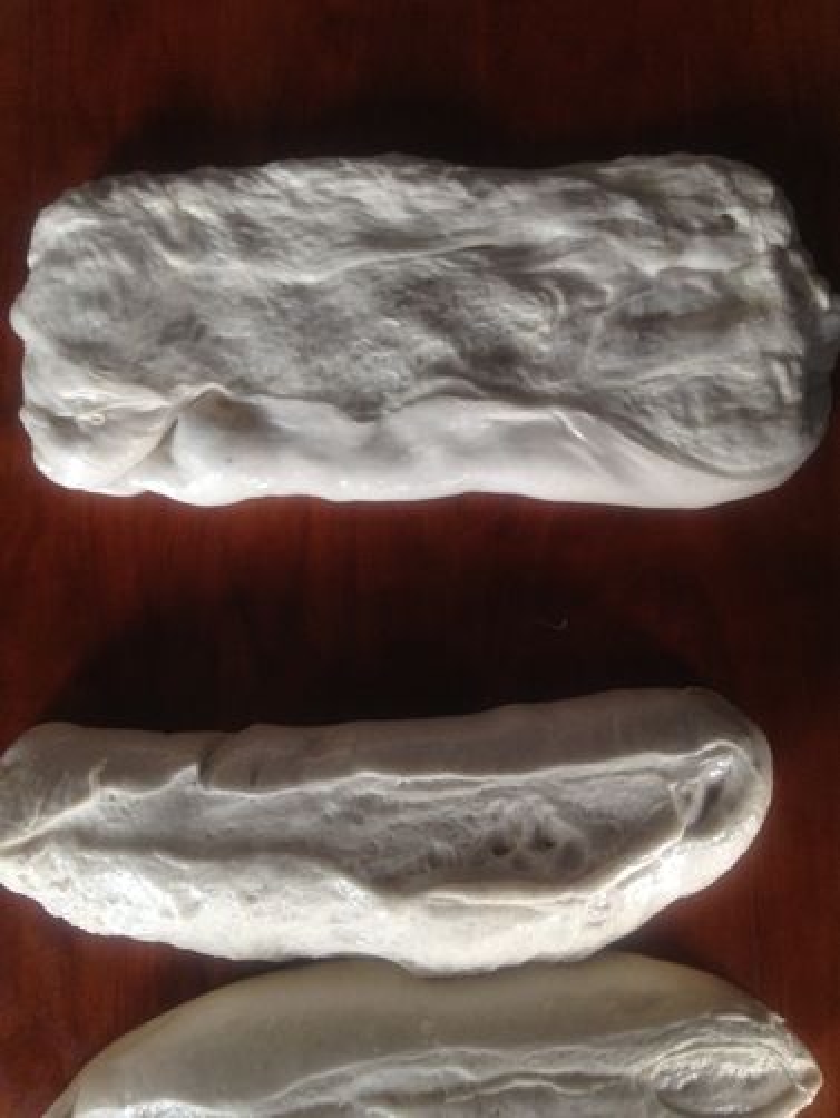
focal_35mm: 35
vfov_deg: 52.6
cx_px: 420
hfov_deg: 40.7
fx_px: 1131
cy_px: 559
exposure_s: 1/20
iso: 160
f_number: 2.4
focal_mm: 4.28
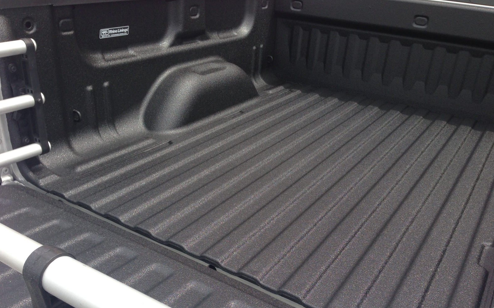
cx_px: 251
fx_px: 485
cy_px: 185
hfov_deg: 54.0
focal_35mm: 36
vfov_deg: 35.2
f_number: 2.4
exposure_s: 1/596
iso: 50
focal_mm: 4.12
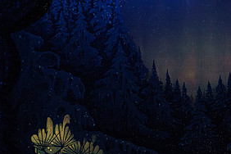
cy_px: 60
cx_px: 193
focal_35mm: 175
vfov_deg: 7.8
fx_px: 1123
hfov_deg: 11.7
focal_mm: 85
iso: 5000
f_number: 4
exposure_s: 1/320
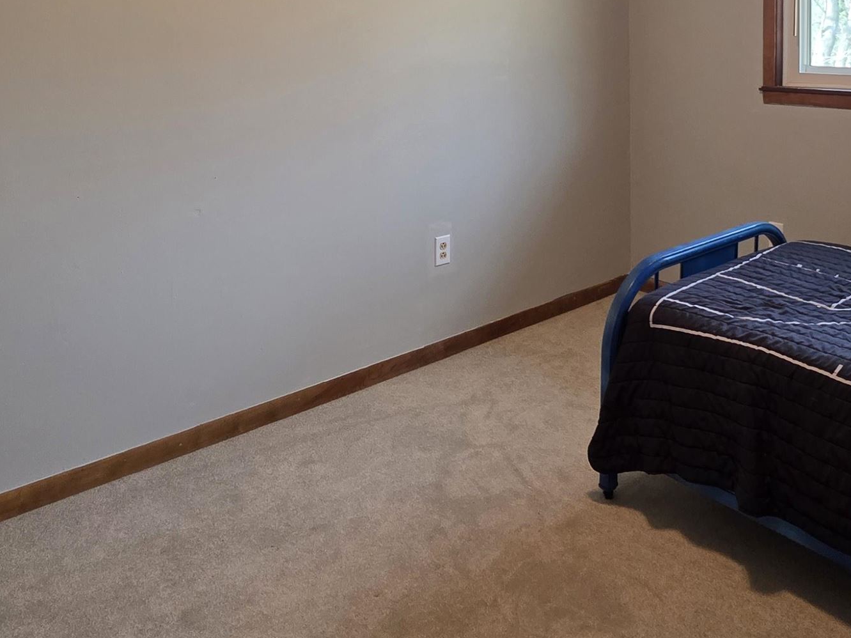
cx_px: 562
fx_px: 737
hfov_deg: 58.7
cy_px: 58
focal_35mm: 30
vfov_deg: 42.7
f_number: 1.9
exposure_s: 1/120
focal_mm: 2.2
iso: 200
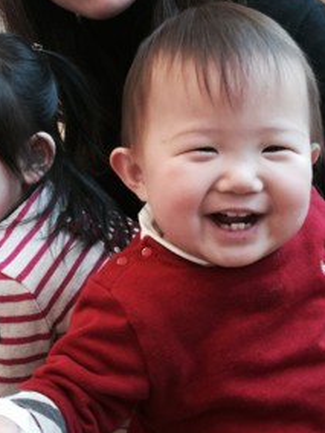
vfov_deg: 41.1
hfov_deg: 31.4
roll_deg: +14.6
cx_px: 127
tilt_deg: -18.1
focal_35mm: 46
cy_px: 181
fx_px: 576
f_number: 2.2
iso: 64
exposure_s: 1/15
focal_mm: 4.15
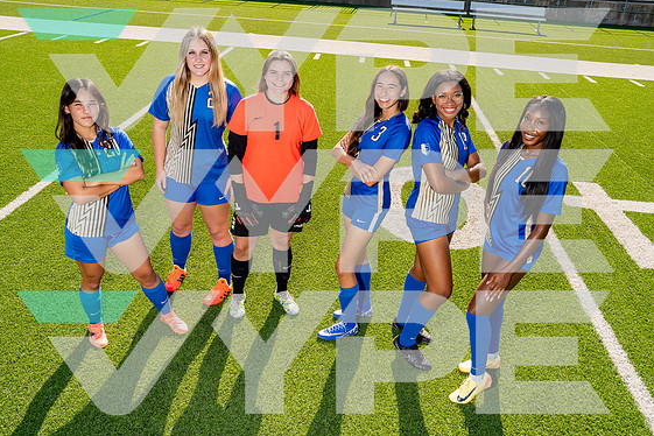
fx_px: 563
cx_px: 317
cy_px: 212
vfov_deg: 42.3
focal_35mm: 31
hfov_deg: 60.3
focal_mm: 30
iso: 320
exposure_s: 1/250
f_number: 10
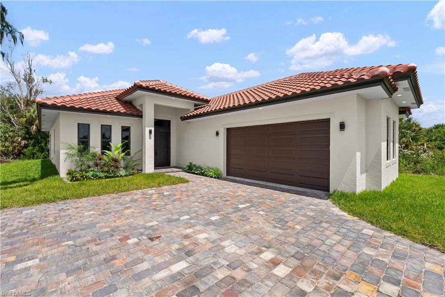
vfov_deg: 73.8
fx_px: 198
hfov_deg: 96.7
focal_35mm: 16
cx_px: 222
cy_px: 148
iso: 200
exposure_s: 1/800
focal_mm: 16
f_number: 9
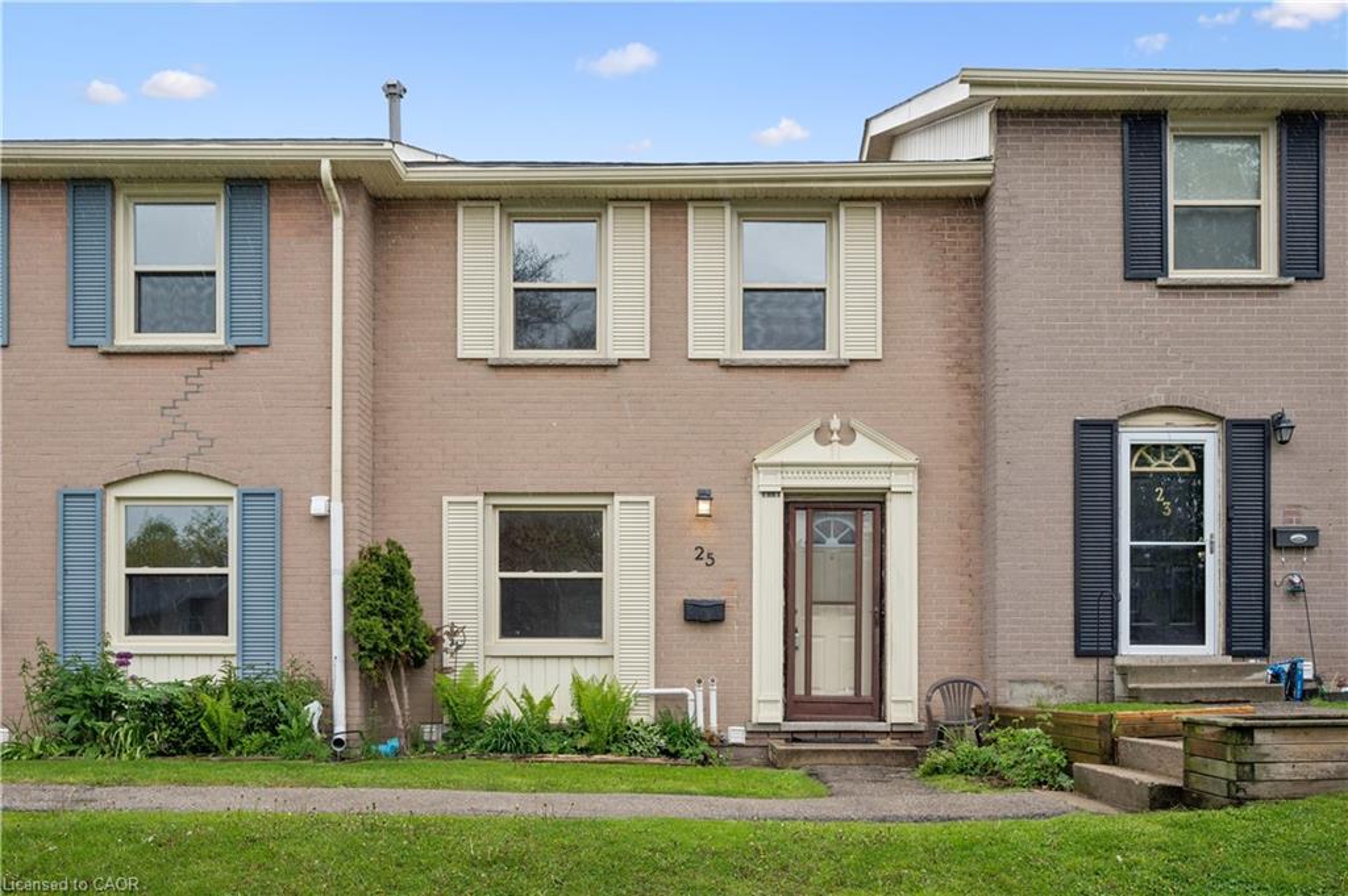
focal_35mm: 30
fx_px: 1122
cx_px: 674
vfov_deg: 43.5
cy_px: 448
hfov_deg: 62.0
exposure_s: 1/250
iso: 200
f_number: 8
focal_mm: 30
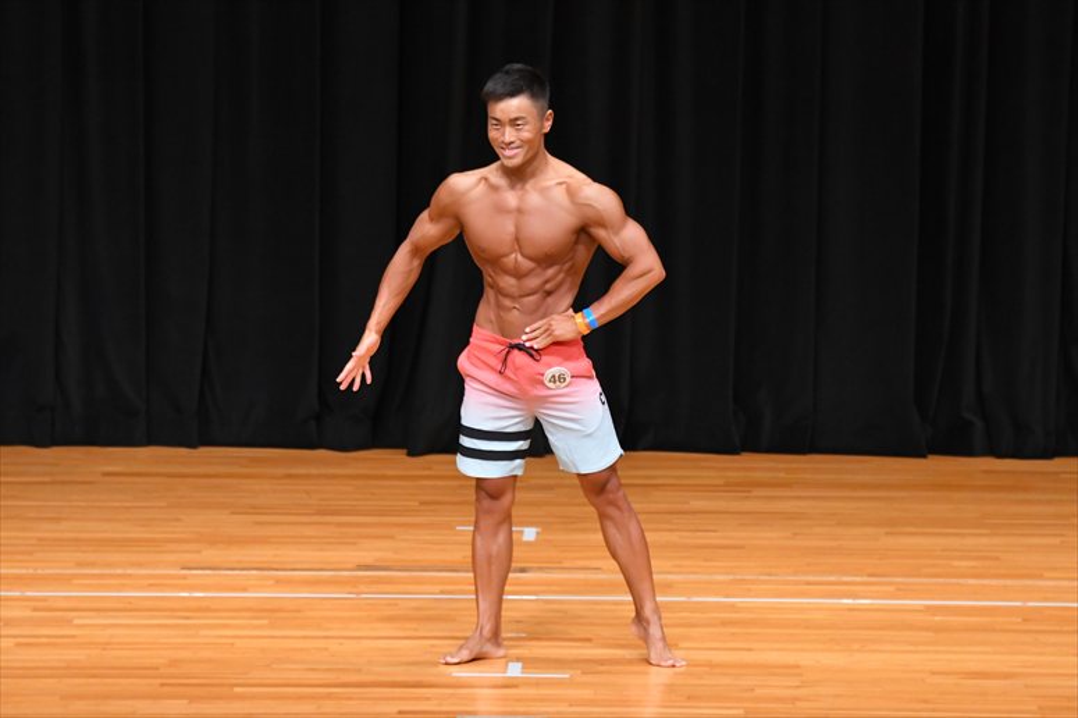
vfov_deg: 5.1
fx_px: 8081
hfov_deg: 7.6
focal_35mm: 270
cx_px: 539
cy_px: 359
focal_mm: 180
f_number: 5.6
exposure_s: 1/400
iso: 4000
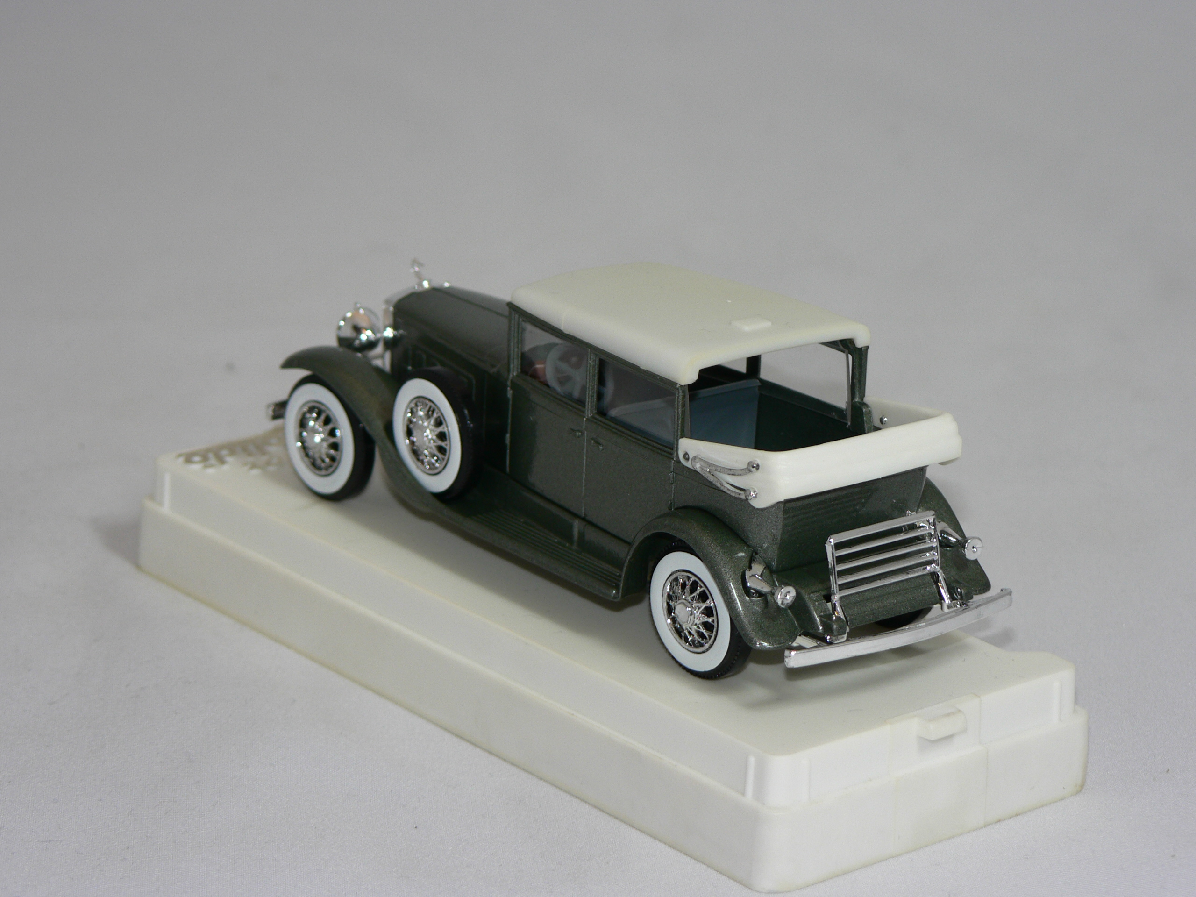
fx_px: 4112
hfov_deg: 16.6
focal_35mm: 119
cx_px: 598
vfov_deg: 12.5
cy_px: 448
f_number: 3.2
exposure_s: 1/60
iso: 80
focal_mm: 19.9
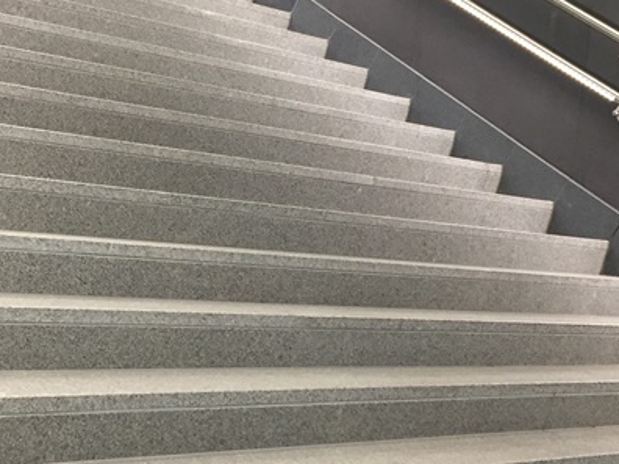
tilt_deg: -2.2
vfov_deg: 19.6
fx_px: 1341
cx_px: 211
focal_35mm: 75
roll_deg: -6.2
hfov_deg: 25.9
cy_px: 267
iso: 125
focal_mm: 4.15
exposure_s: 1/33
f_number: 2.2
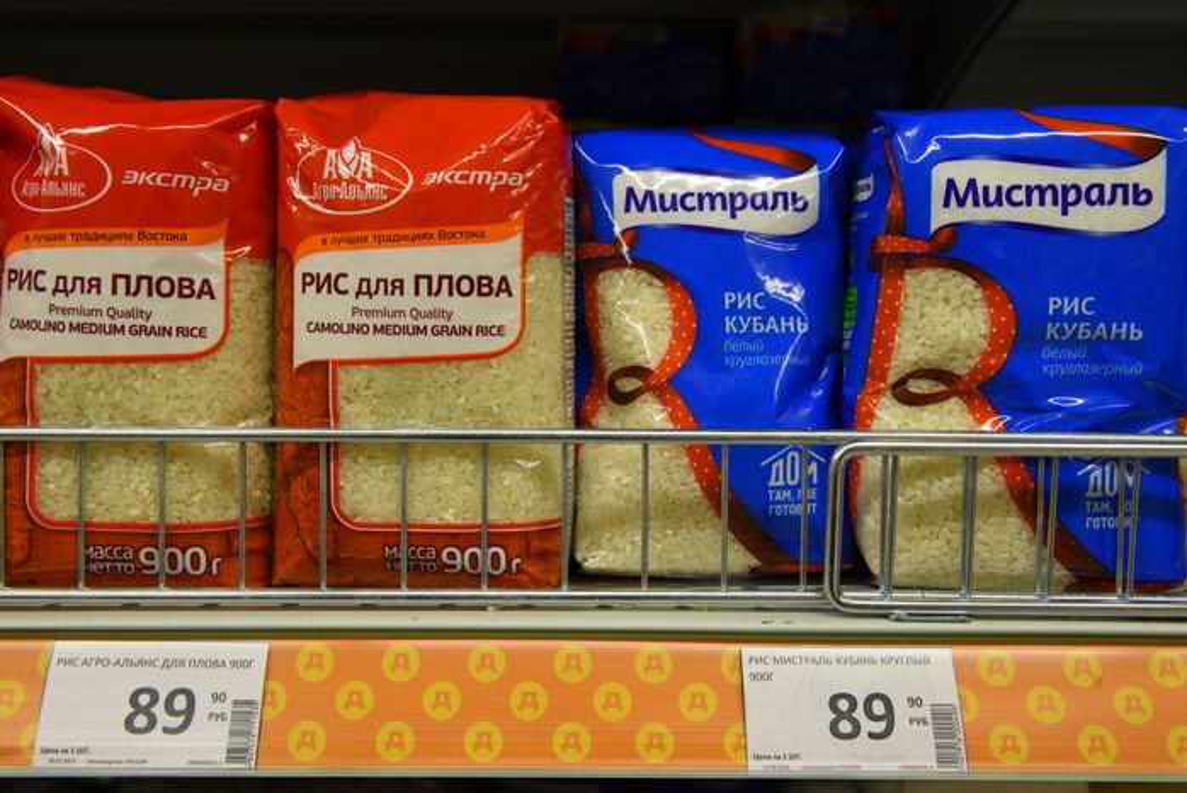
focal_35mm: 35
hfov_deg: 54.4
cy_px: 396
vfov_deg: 37.9
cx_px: 594
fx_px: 1154
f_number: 7.1
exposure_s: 1/100
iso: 1600
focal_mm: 35
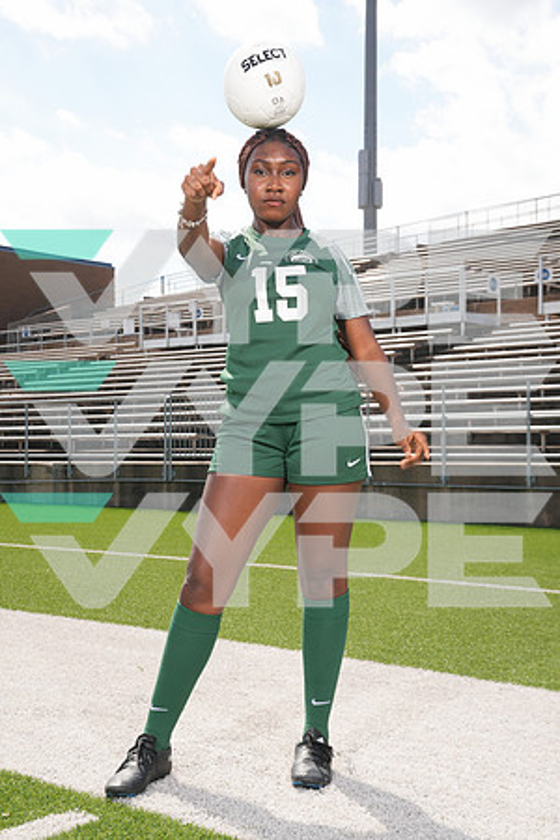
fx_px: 1120
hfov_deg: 28.1
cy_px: 420
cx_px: 280
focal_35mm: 48
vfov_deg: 41.1
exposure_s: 1/200
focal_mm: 48
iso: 125
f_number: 9
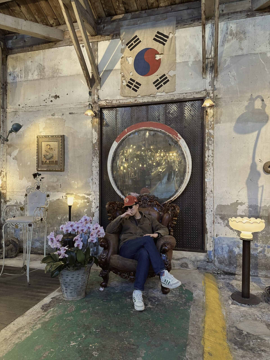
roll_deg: +0.3
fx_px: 250
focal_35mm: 24
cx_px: 135
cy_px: 180
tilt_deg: -0.4
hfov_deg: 56.8
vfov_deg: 71.6
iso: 160
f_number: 1.78
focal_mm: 6.86
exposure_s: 1/60
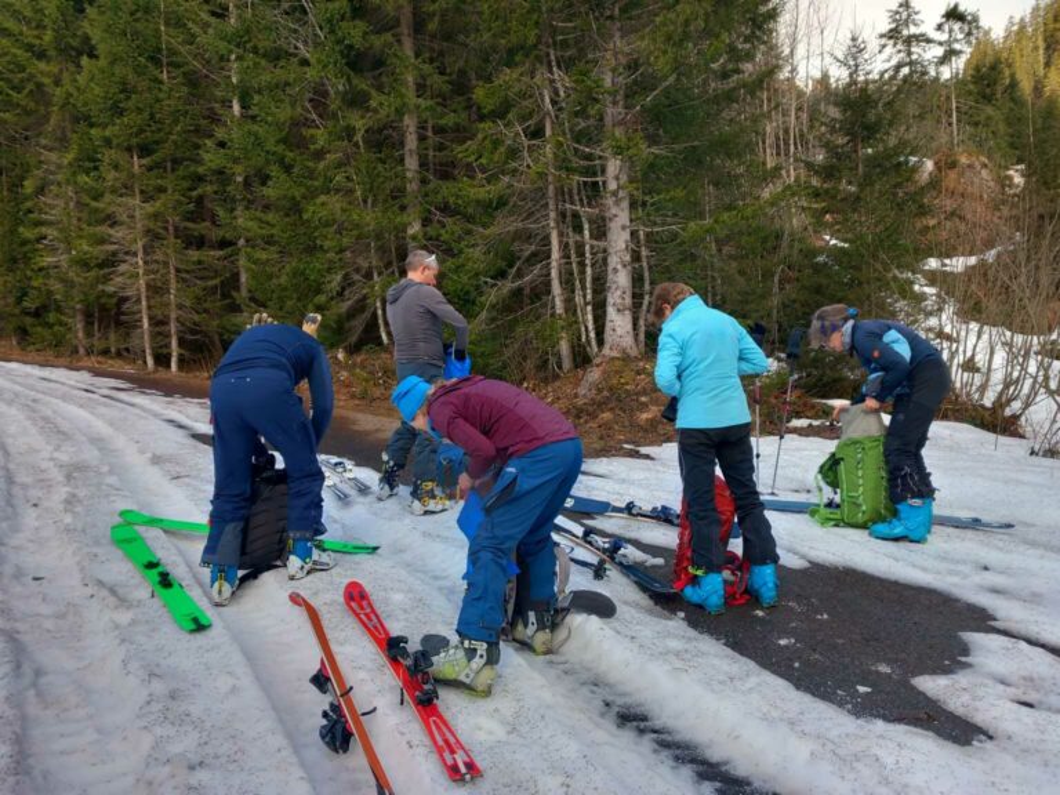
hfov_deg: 65.3
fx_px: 827
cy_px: 398
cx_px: 530
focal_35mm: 27
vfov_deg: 51.4
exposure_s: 1/50
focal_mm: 4
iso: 20
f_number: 1.8
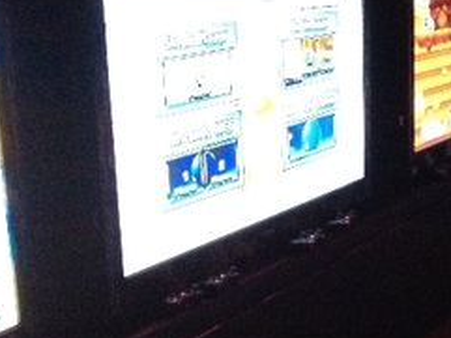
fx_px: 1134
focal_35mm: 87
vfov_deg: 16.9
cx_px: 507
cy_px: 246
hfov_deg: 21.3
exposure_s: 1/15
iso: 800
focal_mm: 4.28
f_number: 2.4
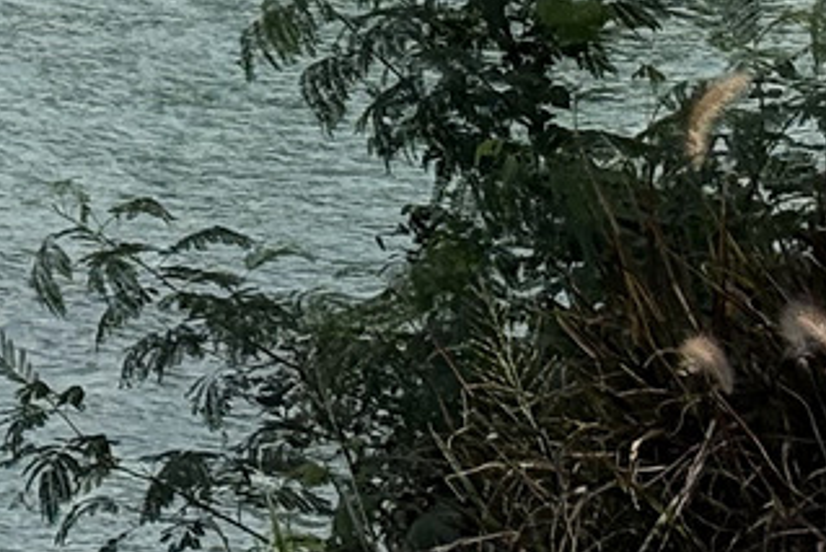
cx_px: -1243
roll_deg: -0.9
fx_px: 6220
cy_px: -752
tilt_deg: +3.7
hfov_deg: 7.1
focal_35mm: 271
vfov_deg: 4.9
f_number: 1.6
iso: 32
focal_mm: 5.96
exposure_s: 1/3636
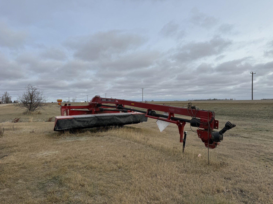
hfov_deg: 71.6
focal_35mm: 24
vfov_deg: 56.8
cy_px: 102
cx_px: 136
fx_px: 189
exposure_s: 1/3413
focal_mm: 6.76
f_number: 1.78
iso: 80
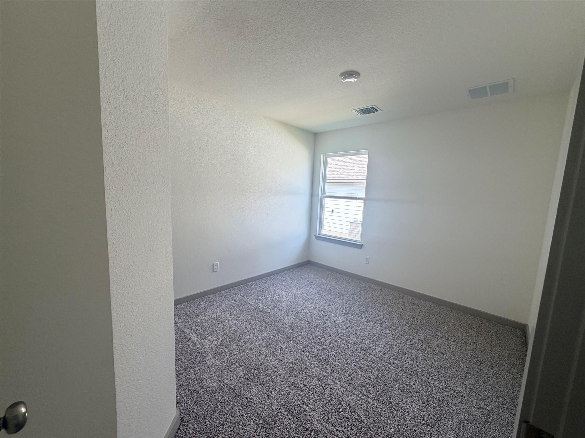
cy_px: 219
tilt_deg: -7.2
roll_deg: -2.5
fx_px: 237
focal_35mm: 14
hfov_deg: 102.1
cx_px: 292
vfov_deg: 85.7
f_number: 2.2
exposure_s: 1/121
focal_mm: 2.22
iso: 100
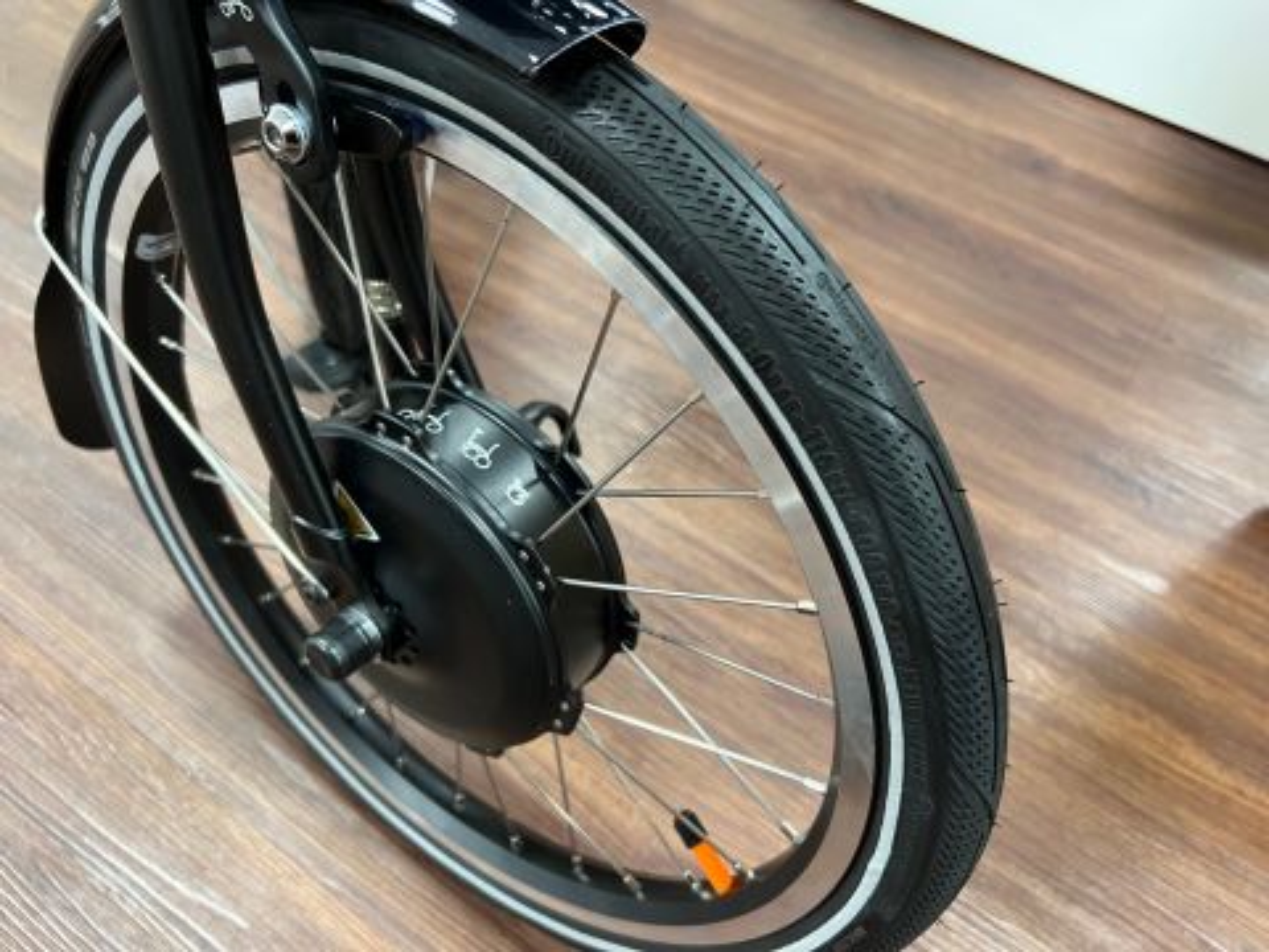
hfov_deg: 67.3
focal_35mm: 26
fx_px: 953
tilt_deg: -53.5
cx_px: 634
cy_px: 476
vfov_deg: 53.1
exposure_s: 1/50
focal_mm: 5.7
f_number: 1.5
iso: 250
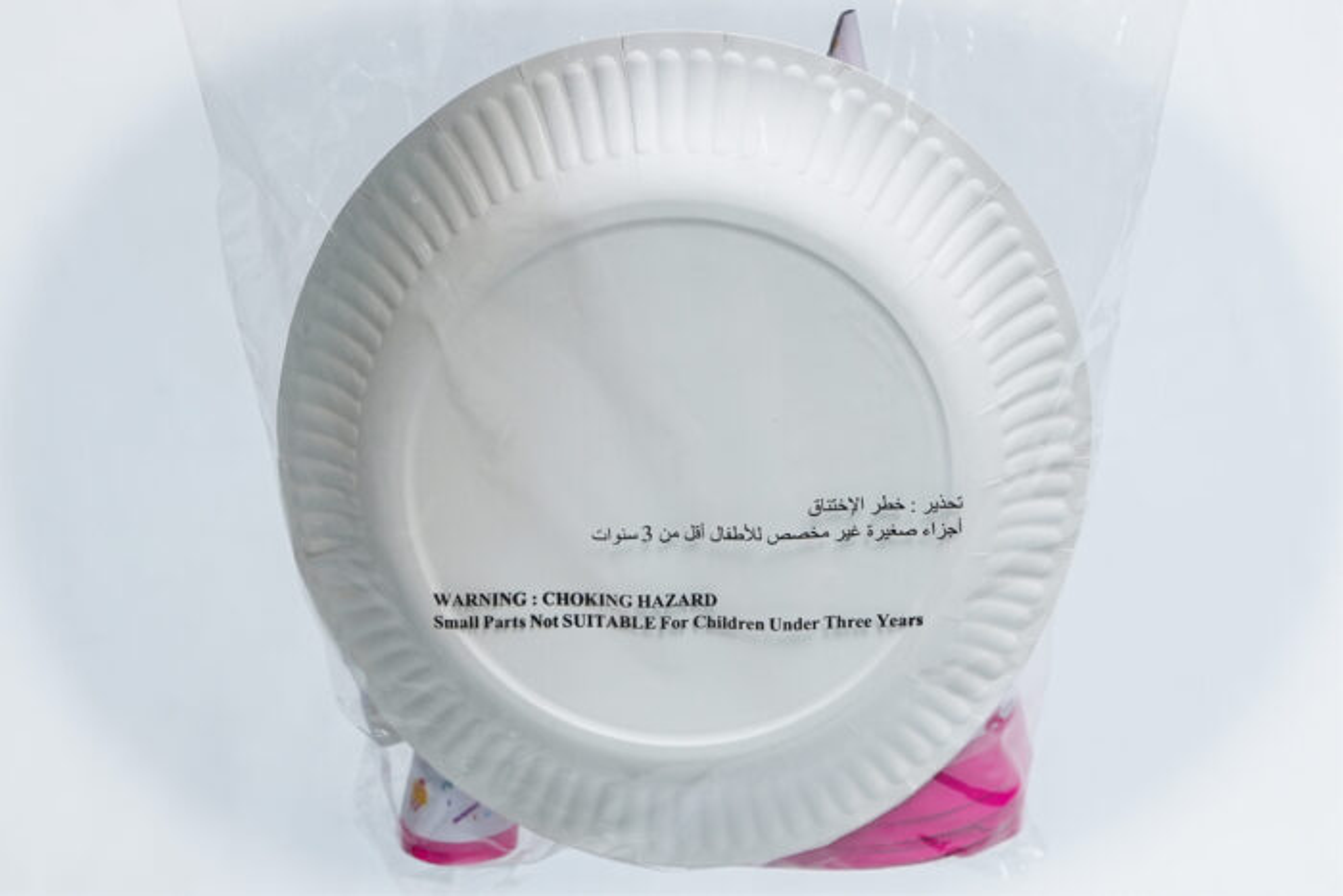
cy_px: 448
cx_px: 672
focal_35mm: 52
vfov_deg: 26.0
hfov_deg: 38.2
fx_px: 1940
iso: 800
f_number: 5
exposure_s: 1/160
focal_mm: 35
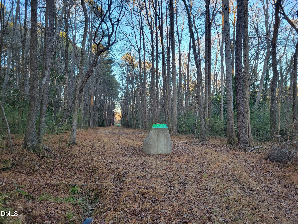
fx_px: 224
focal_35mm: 26
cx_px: 149
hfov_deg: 67.3
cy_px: 112
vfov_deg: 53.1
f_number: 1.8
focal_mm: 5.4
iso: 40
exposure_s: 1/120
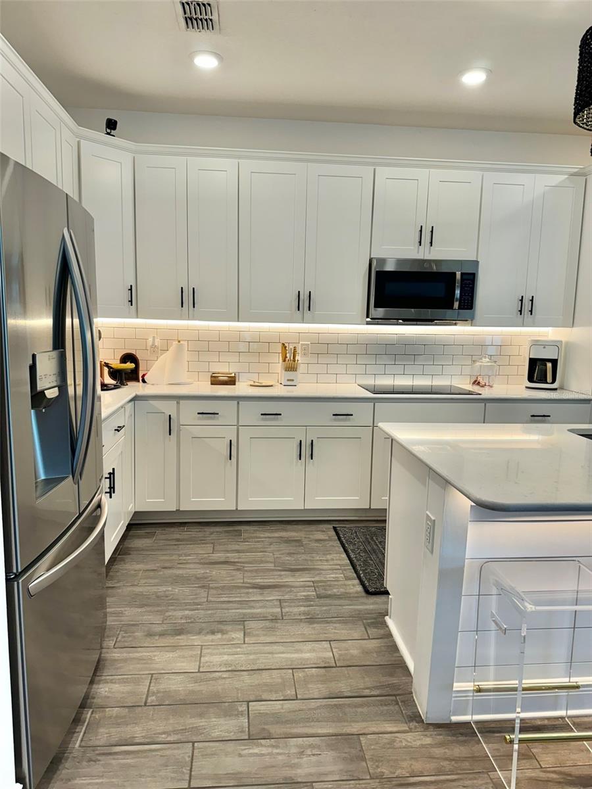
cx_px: 296
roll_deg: -0.4
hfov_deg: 56.8
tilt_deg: -8.1
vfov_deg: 71.6
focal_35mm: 24
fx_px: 547
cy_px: 394
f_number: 1.78
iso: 100
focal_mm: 6.76
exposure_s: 1/120
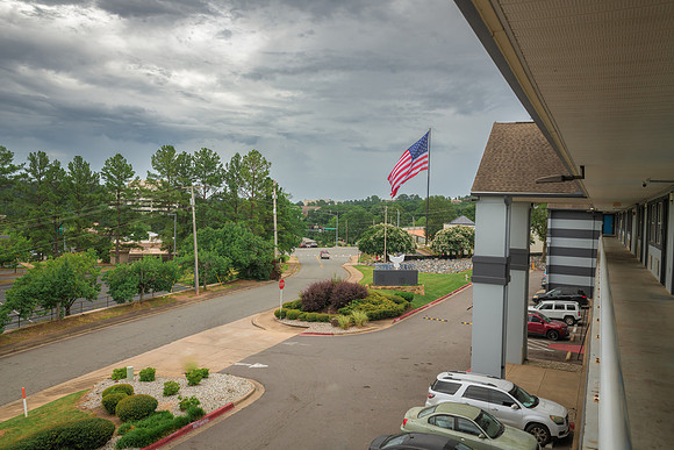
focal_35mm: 28
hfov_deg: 65.5
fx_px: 524
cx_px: 337
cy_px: 225
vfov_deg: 46.4
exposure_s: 1/250
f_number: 8
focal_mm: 28
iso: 180
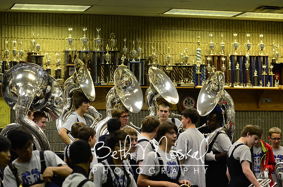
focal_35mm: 300
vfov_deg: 4.6
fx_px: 2353
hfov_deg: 6.9
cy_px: 94
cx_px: 142
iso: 3200
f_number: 3.2
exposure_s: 1/640
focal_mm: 200
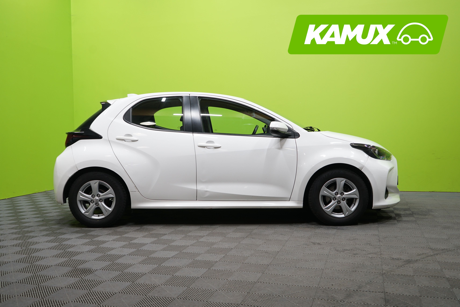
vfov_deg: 38.9
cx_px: 230
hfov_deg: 55.8
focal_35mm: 34
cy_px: 154
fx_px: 434
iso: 320
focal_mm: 34
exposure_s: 1/20
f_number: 4.5
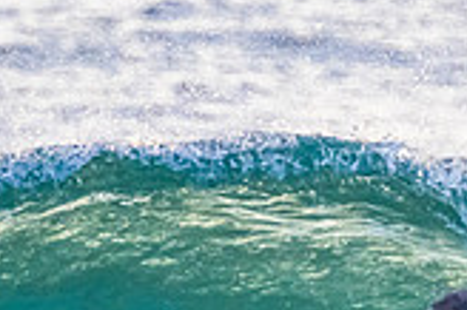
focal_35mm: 2833
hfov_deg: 0.7
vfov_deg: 0.5
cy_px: 505
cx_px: 367
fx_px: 36713
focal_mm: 800
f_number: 11
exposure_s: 1/1250
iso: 6400
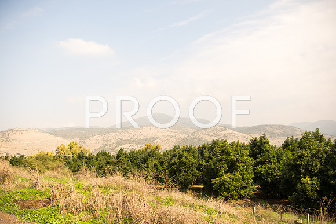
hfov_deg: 53.1
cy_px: 112
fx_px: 336
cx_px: 168
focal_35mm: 36
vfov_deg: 36.9
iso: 100
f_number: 2.8
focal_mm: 36
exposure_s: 1/1250
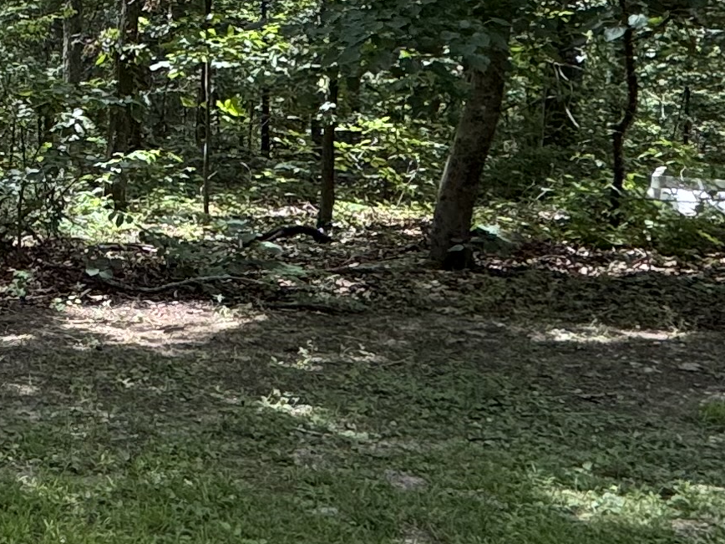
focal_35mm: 65
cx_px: -371
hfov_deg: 23.6
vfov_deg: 22.4
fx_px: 1361
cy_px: 142
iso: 40
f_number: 2.2
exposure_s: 1/149
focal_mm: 2.22
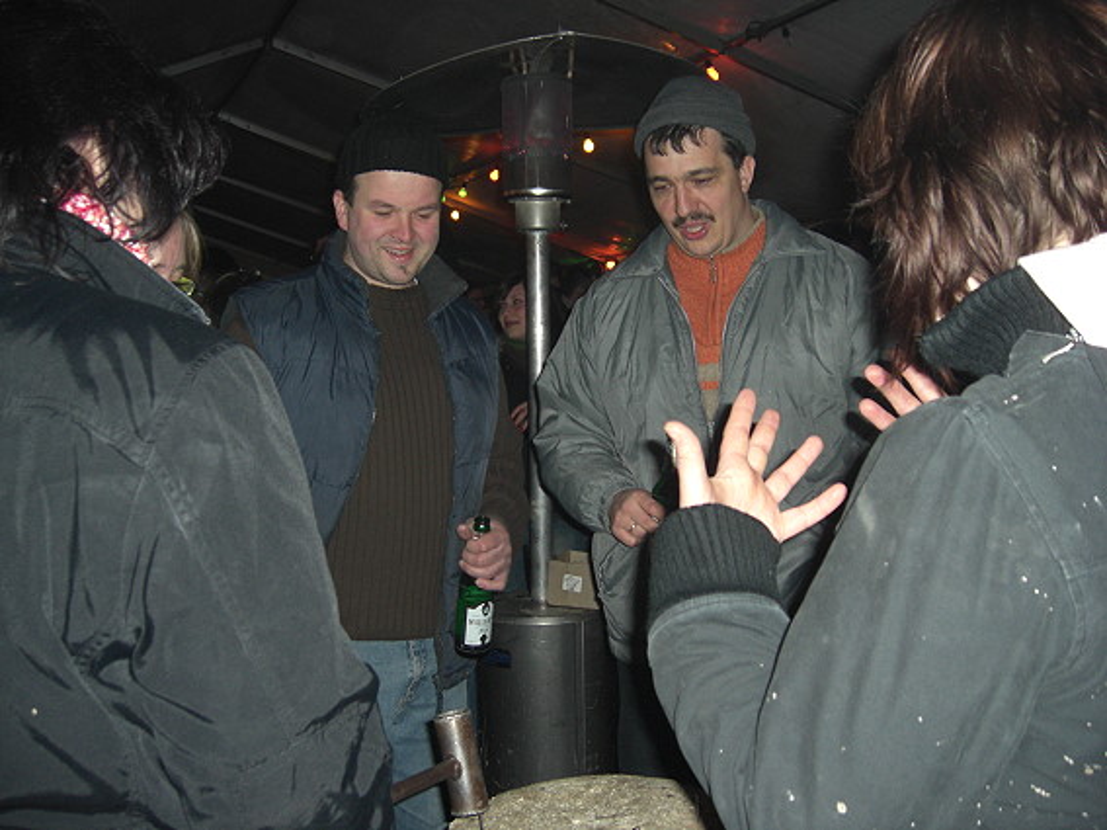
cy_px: 415
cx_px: 554
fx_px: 1215
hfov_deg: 49.0
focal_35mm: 38
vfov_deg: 37.7
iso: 200
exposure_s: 1/60
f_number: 2.8
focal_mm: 7.9
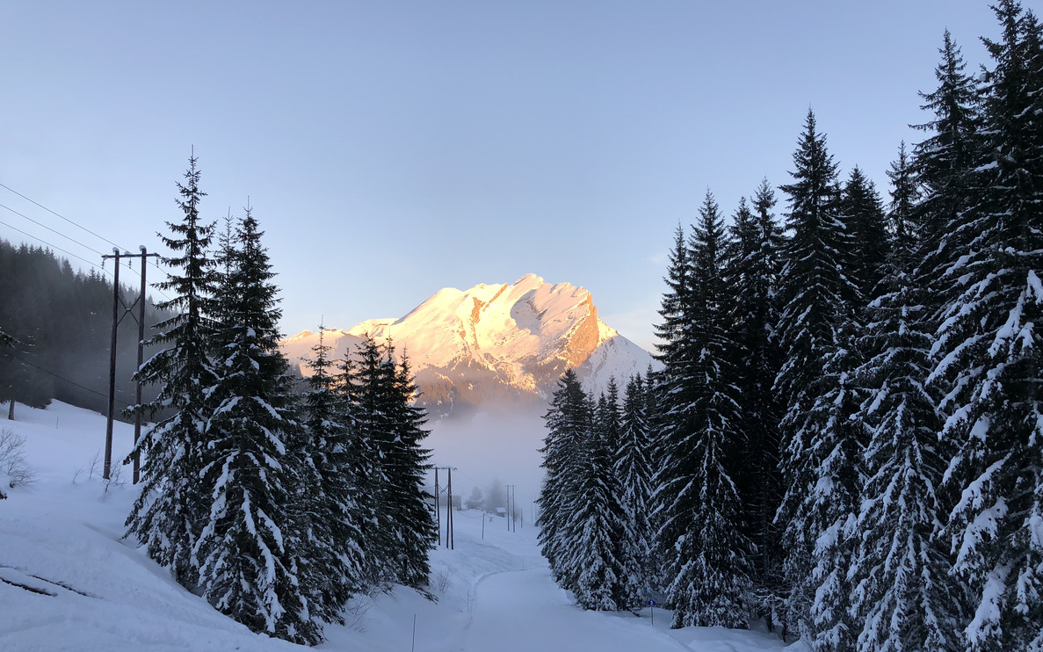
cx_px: 521
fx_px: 853
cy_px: 391
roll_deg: +0.6
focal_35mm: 30
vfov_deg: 41.6
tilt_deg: +5.4
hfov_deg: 62.9
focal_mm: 4
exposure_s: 1/284
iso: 20
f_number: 1.8
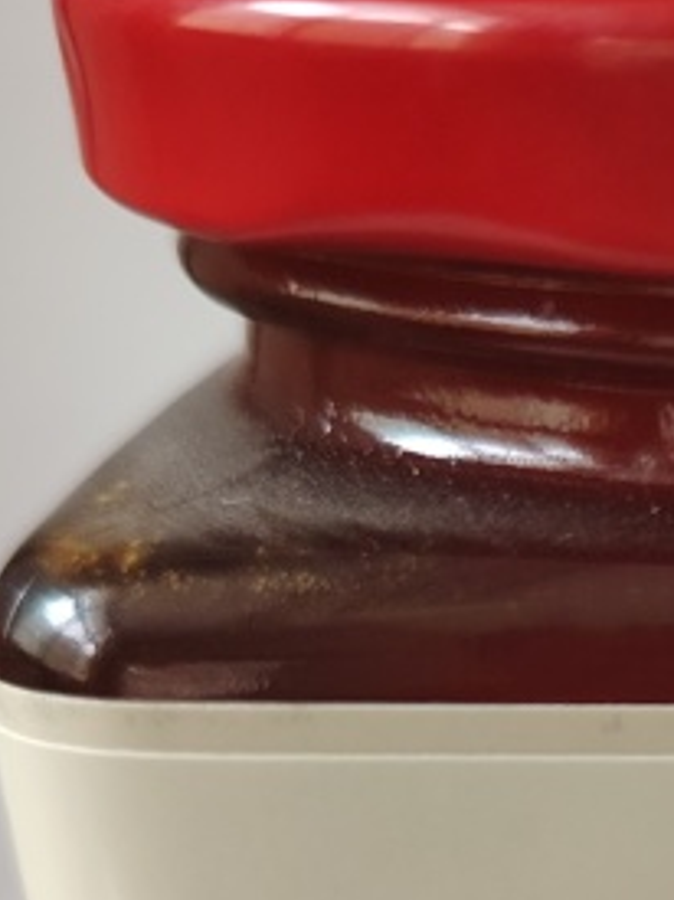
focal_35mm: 93
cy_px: 1337
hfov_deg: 14.8
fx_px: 2416
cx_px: 988
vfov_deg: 18.7
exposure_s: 1/33.3
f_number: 1.75
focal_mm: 5.25
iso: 944
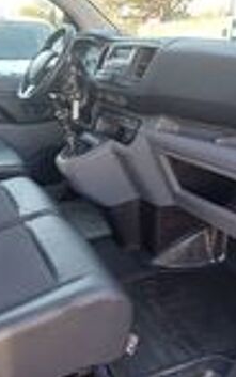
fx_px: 370
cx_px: 89
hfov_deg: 35.2
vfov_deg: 54.0
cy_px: 188
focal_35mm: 36
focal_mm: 4.65
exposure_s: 1/50
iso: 64
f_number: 1.8
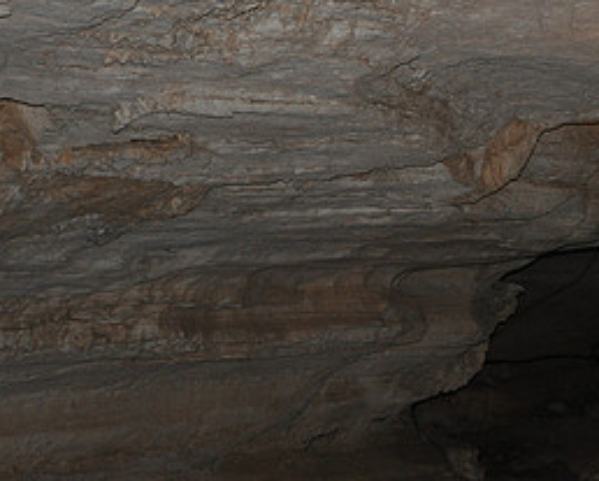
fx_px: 2130
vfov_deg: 12.9
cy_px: 203
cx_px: 629
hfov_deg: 15.6
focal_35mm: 120
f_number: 4.5
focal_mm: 38
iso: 800
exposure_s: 1/60
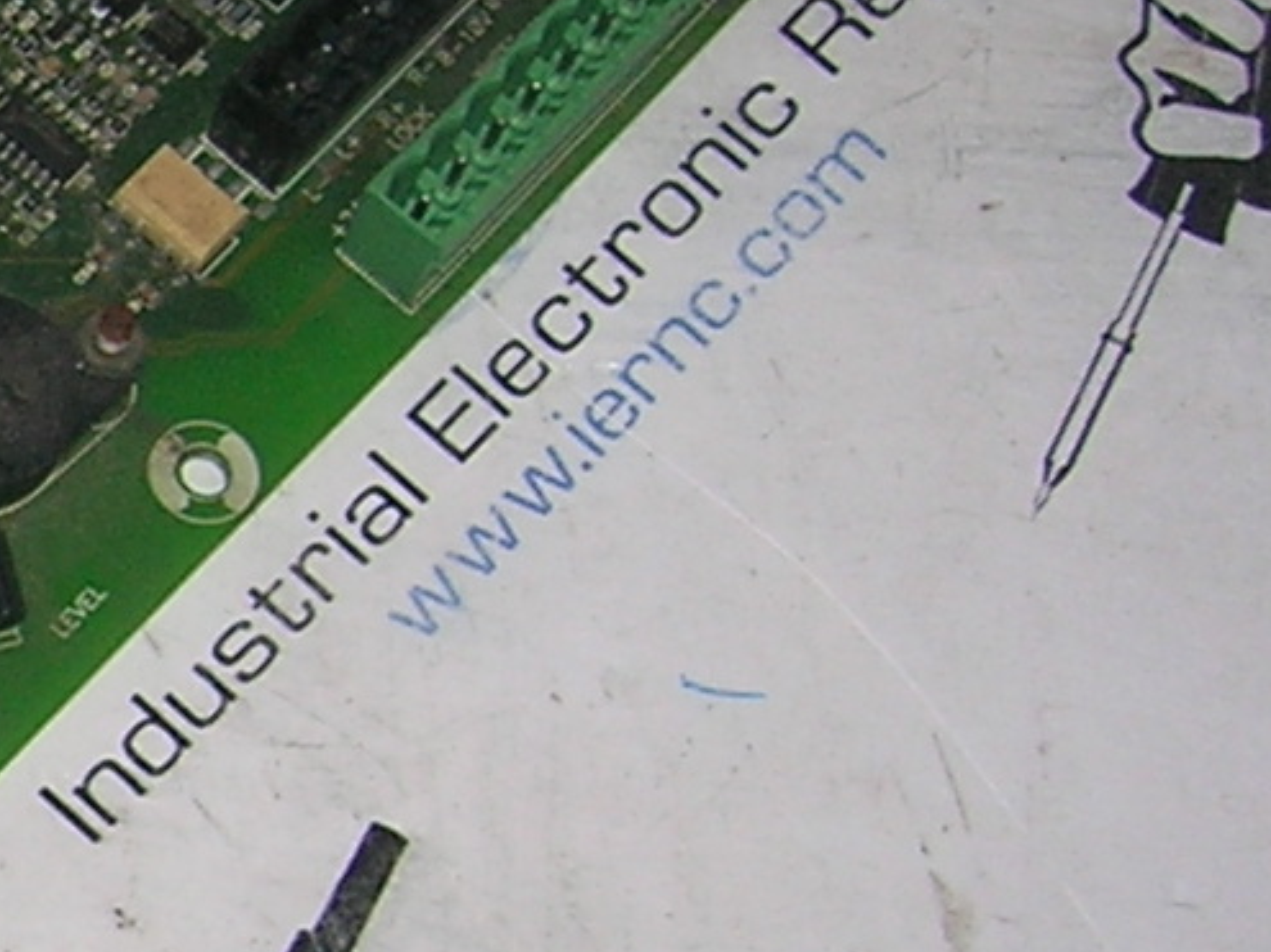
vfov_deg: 9.4
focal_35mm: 157
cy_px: 793
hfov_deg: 11.5
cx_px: -1191
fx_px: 5763
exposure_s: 1/60.1
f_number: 2.9
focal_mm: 5.7
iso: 50
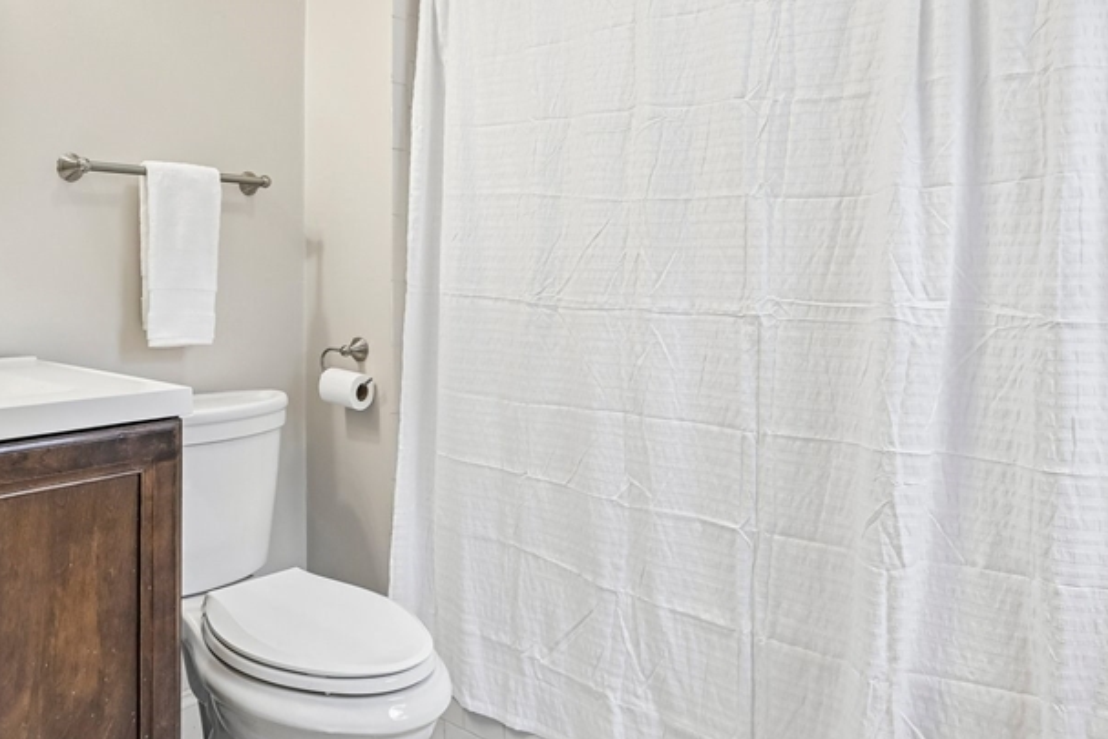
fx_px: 831
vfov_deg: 47.4
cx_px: 374
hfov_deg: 65.7
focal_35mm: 27
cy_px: 269
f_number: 8
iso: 400
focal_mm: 16
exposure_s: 1/15
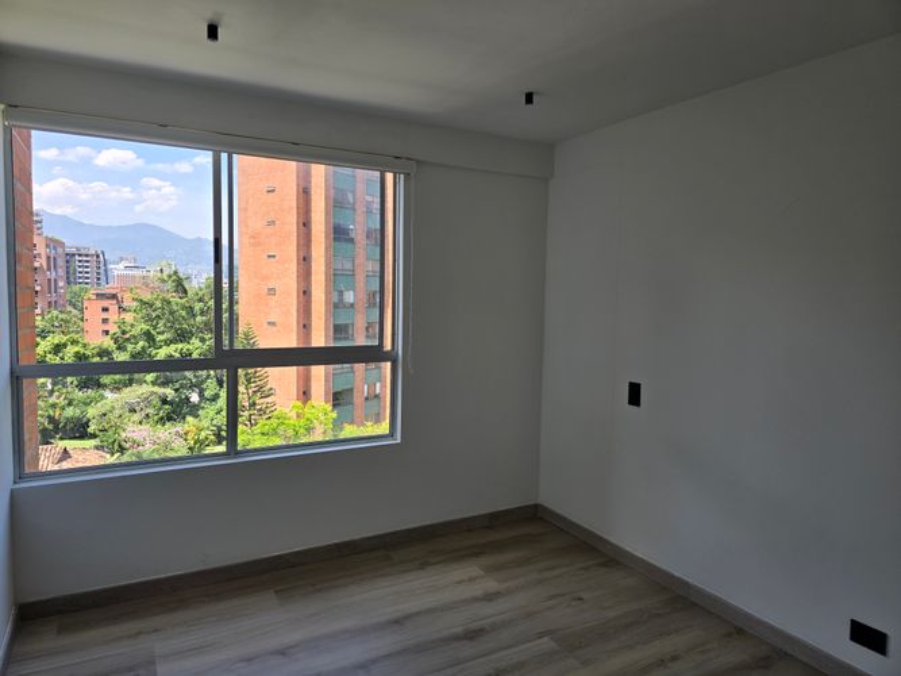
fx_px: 599
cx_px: 450
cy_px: 338
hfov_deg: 73.9
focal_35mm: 23
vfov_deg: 58.9
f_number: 1.7
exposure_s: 1/205
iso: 12
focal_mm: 6.3
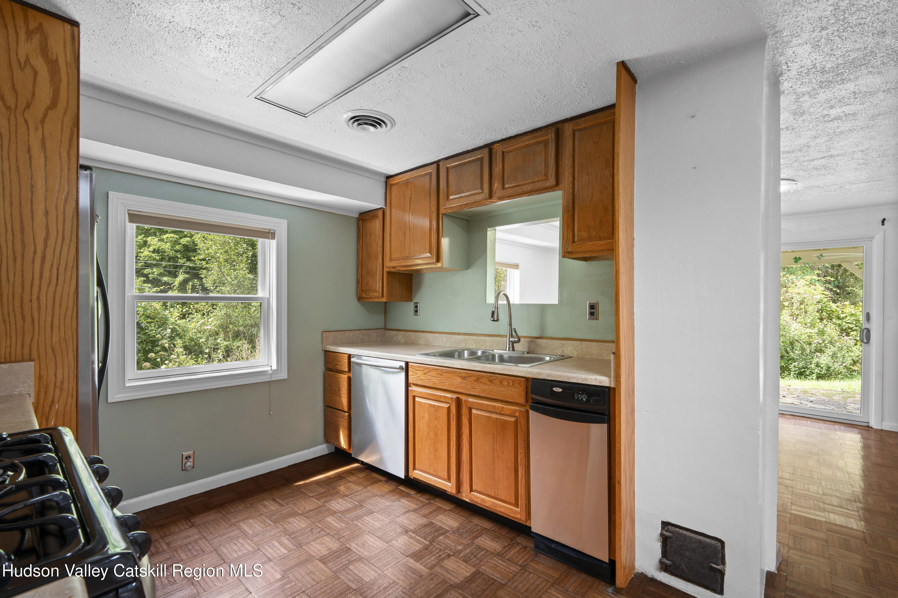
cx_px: 449
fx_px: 399
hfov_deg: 96.7
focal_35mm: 16
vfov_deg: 73.7
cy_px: 299
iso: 100
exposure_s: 1.3
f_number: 8
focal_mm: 16
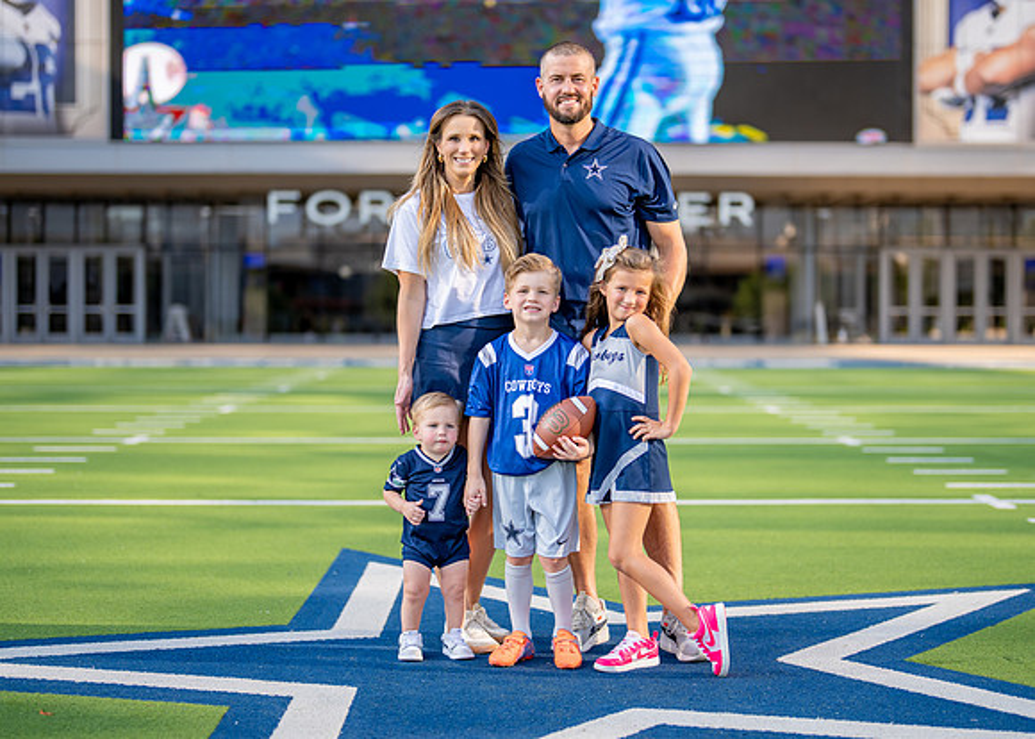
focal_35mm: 64
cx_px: 545
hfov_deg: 30.9
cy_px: 358
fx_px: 1873
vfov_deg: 22.3
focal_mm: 50
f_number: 1.2
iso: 125
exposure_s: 1/3200
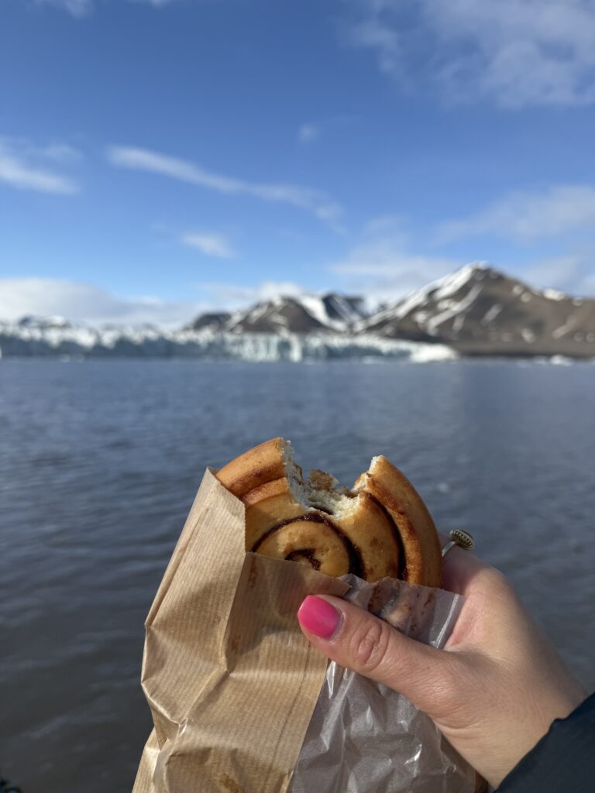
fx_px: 550
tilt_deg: -4.9
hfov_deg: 56.8
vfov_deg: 71.6
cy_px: 396
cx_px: 298
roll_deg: -0.3
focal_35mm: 24
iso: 80
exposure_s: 1/6711
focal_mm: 6.76
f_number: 1.78
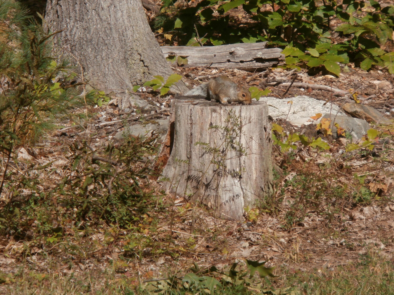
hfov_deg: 6.6
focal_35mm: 300
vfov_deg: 5.0
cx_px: 197
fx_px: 3415
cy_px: 148
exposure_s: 1/500
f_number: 5.9
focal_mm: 52.5
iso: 100
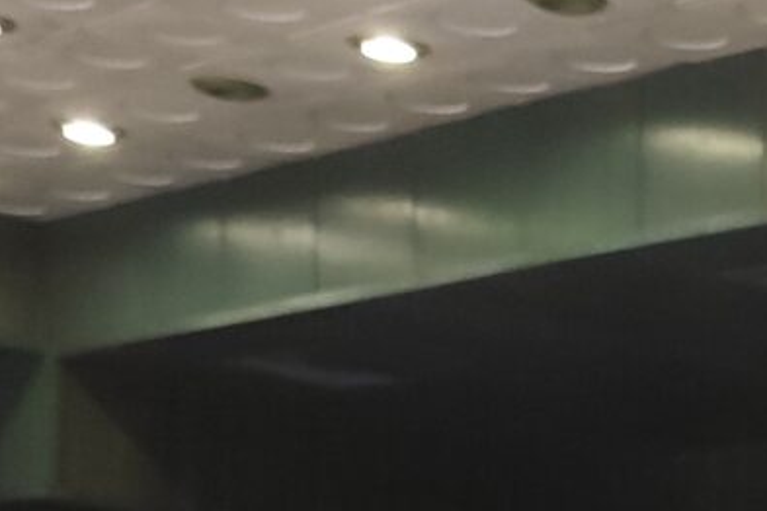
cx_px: 1372
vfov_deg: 8.0
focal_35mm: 156
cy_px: 1322
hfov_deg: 12.1
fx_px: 3323
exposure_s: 1/33.3
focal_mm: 6.07
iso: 500
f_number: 1.7
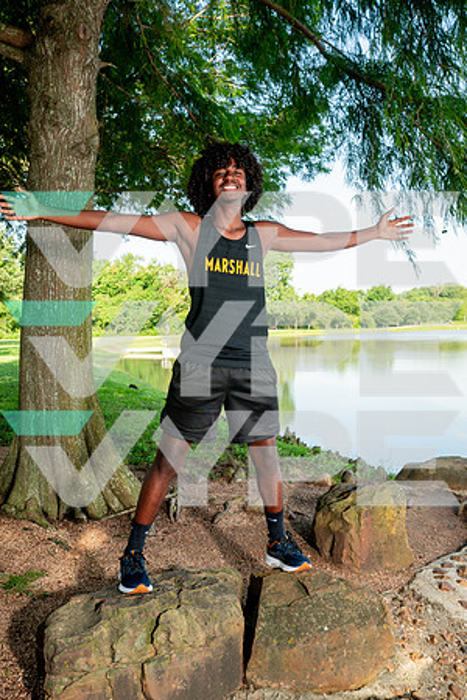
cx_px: 234
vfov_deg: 53.1
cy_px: 350
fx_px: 700
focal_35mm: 36
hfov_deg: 36.9
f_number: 7.1
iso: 200
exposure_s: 1/200
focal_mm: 36
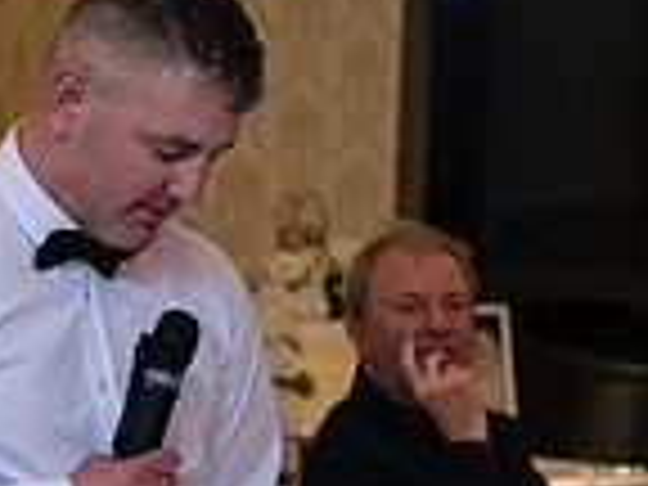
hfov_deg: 7.2
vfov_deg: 5.5
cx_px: -333
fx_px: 5073
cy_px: 479
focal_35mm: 271
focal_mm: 70
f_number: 3.5
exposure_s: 1/160
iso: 1000
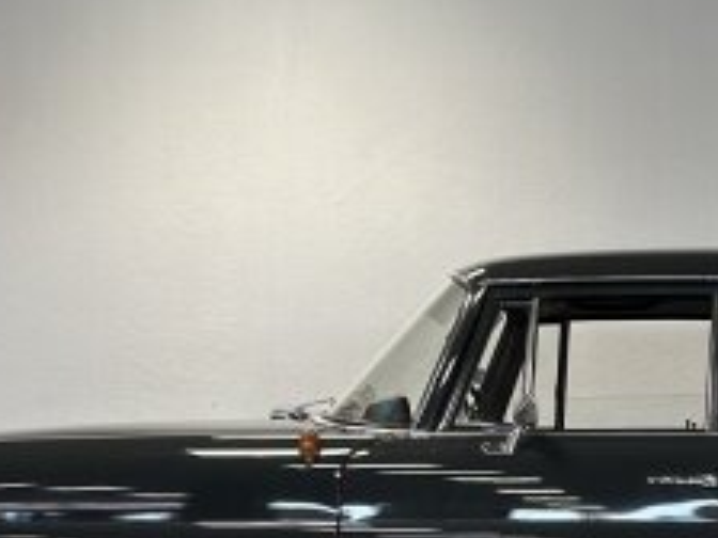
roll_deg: +0.5
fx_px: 2842
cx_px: 776
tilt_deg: -1.2
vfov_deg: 10.8
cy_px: 487
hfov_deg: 14.1
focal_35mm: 137
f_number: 1.78
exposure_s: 1/90
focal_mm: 6.86
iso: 125
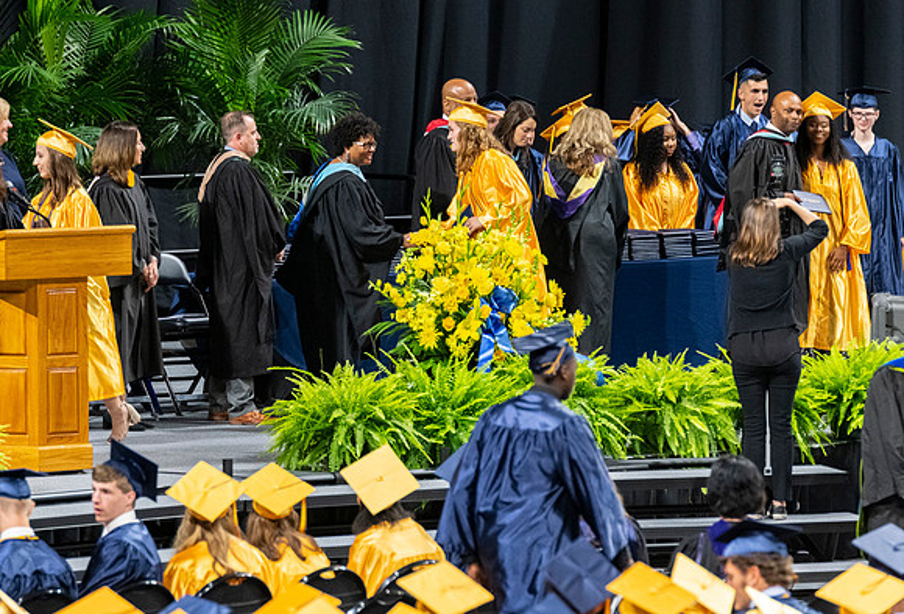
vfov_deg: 4.9
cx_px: 345
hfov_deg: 7.2
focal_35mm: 283
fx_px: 7149
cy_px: 262
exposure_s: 1/200
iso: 2000
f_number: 4
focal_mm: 190
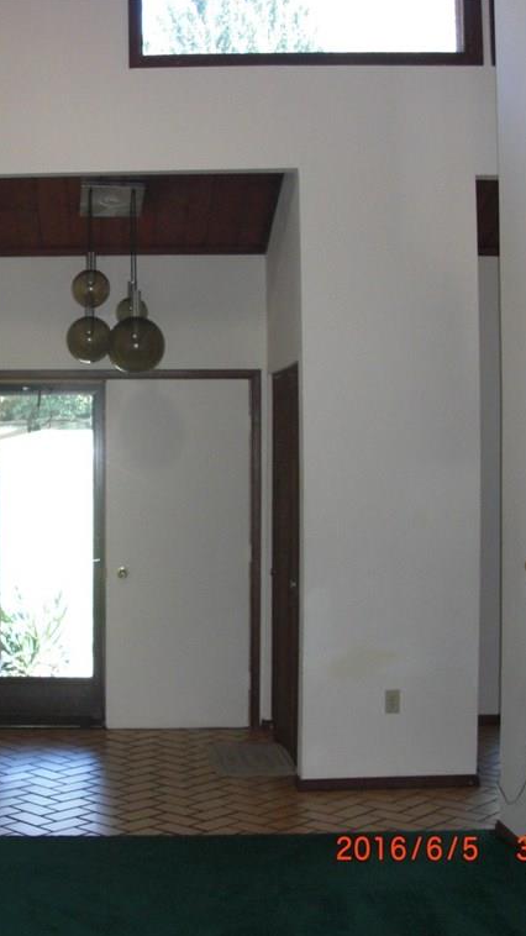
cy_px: 469
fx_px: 1315
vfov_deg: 39.2
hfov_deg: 22.0
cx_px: 31
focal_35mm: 53
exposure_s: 1/100
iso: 200
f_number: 2.8
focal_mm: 6.3
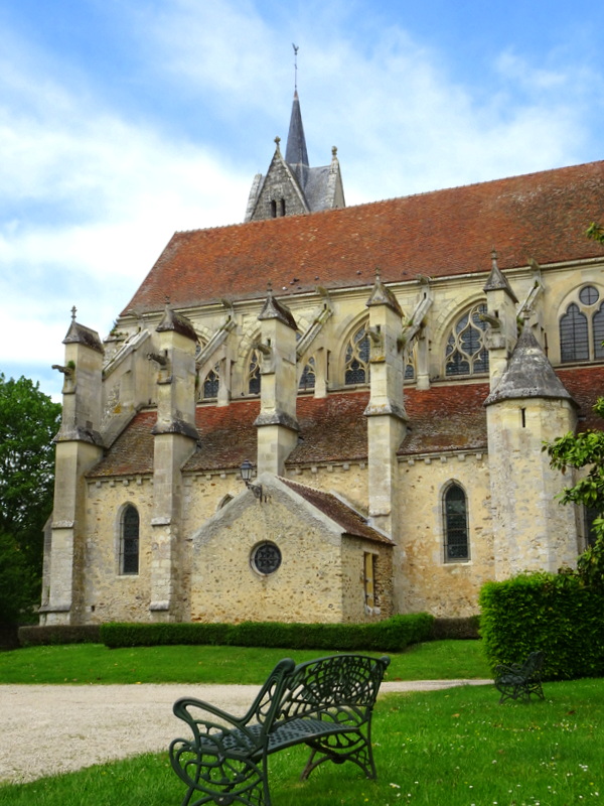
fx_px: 1117
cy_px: 403
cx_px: 302
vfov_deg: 39.7
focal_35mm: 48
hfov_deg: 30.3
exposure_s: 1/400
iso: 80
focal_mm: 8.18
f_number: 4.5
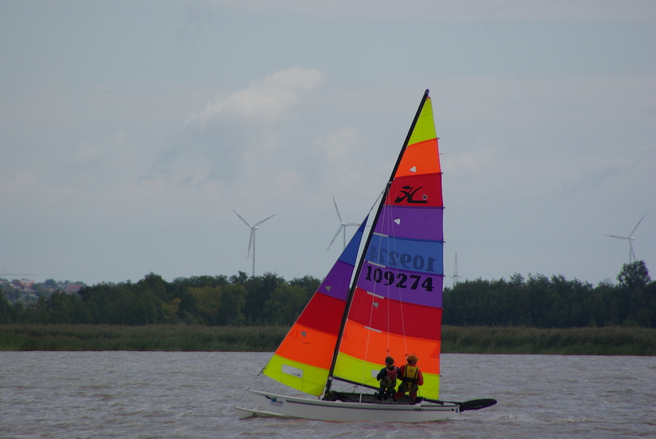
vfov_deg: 3.1
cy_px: 220
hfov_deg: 4.6
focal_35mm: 450
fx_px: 8208
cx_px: 328
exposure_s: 1/350
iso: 100
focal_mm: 300
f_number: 6.7
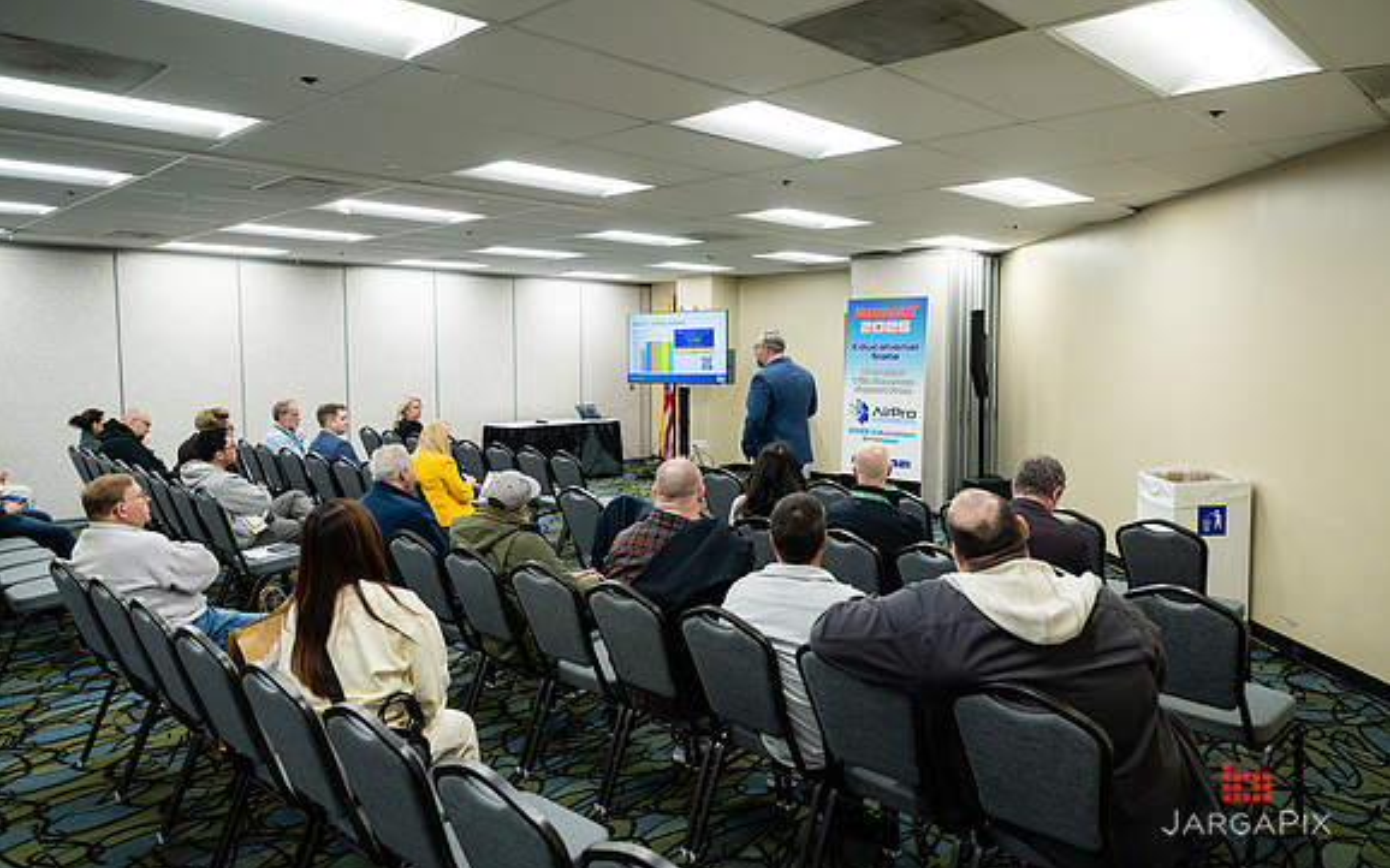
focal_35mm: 25
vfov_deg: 49.2
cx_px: 705
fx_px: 947
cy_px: 416
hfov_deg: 72.6
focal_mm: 24
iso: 1600
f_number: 4
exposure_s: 1/200
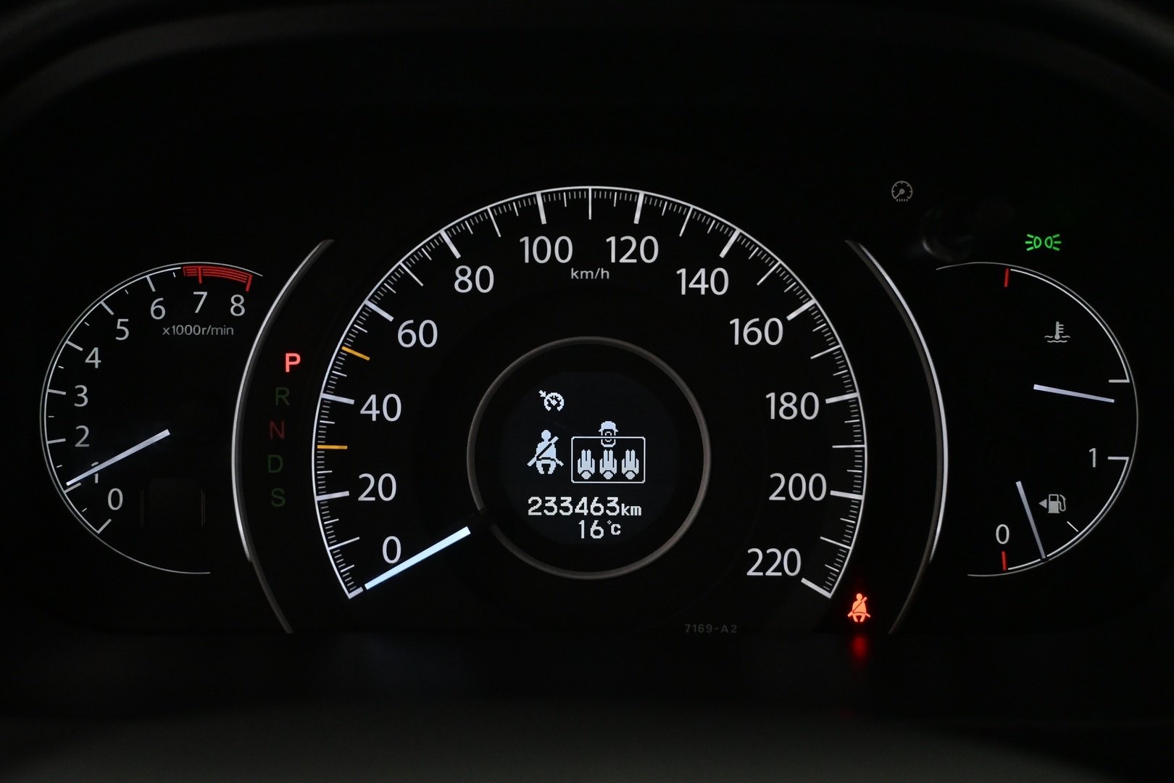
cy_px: 392
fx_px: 1908
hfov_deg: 34.2
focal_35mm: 58
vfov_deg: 23.2
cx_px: 587
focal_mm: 39
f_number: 5.6
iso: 3200
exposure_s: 1/100
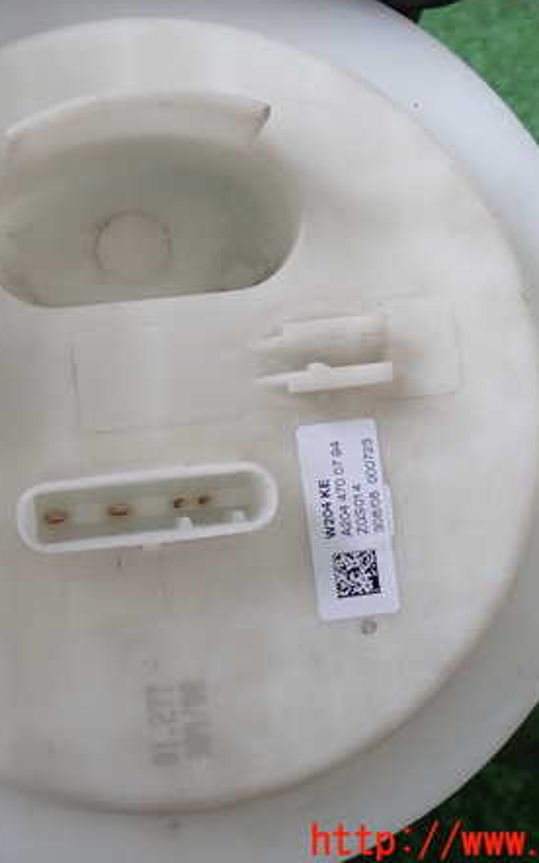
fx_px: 1388
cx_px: 166
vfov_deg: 34.6
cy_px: 428
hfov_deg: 21.9
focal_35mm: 59
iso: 200
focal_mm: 7.31
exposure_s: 1/80
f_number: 2.8
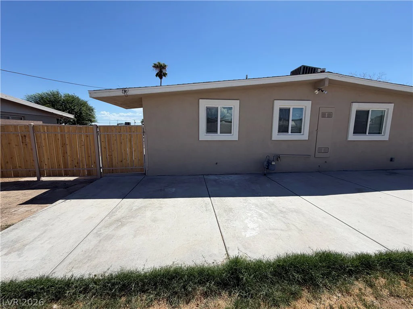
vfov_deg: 85.7
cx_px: 206
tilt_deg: -8.5
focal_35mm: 14
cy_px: 154
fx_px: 167
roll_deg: +0.5
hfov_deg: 102.1
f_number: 2.2
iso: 20
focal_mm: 2.22
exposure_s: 1/1145
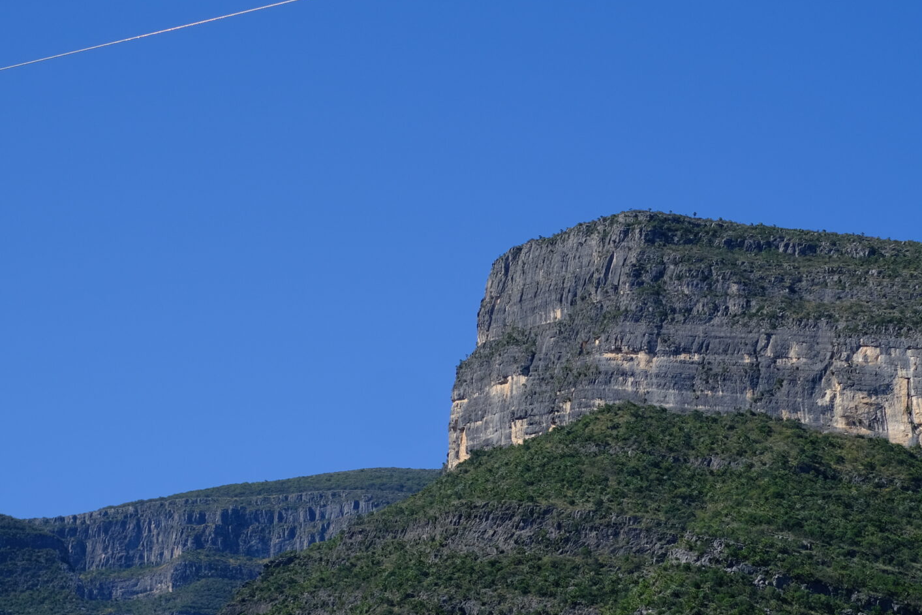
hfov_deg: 21.1
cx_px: 668
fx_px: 2458
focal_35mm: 96
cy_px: 340
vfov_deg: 14.2
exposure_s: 1/2000
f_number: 3.6
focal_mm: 35
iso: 160
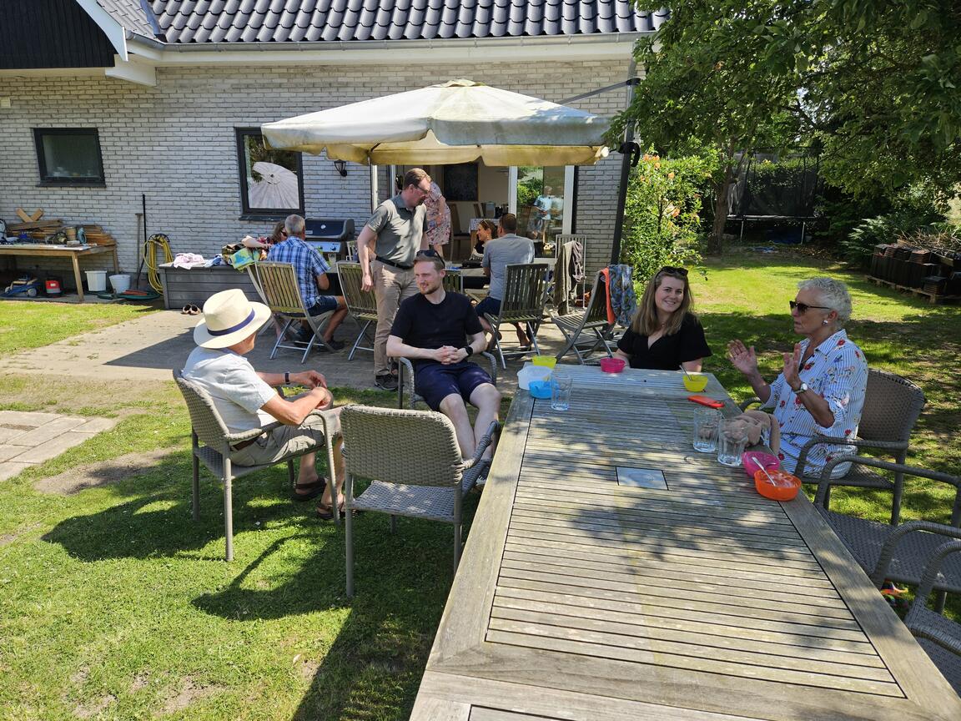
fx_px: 639
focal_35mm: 23
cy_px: 360
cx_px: 480
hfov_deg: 73.9
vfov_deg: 58.9
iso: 25
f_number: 1.8
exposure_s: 1/807
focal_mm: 5.4
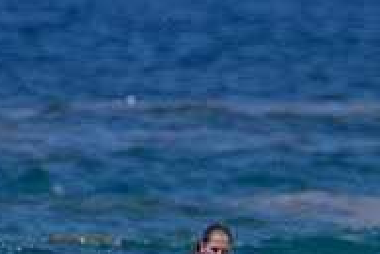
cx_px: 234
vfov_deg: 0.5
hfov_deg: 0.7
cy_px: 331
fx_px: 31320
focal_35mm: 2965
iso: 720
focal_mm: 800
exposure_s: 1/2000
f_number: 11
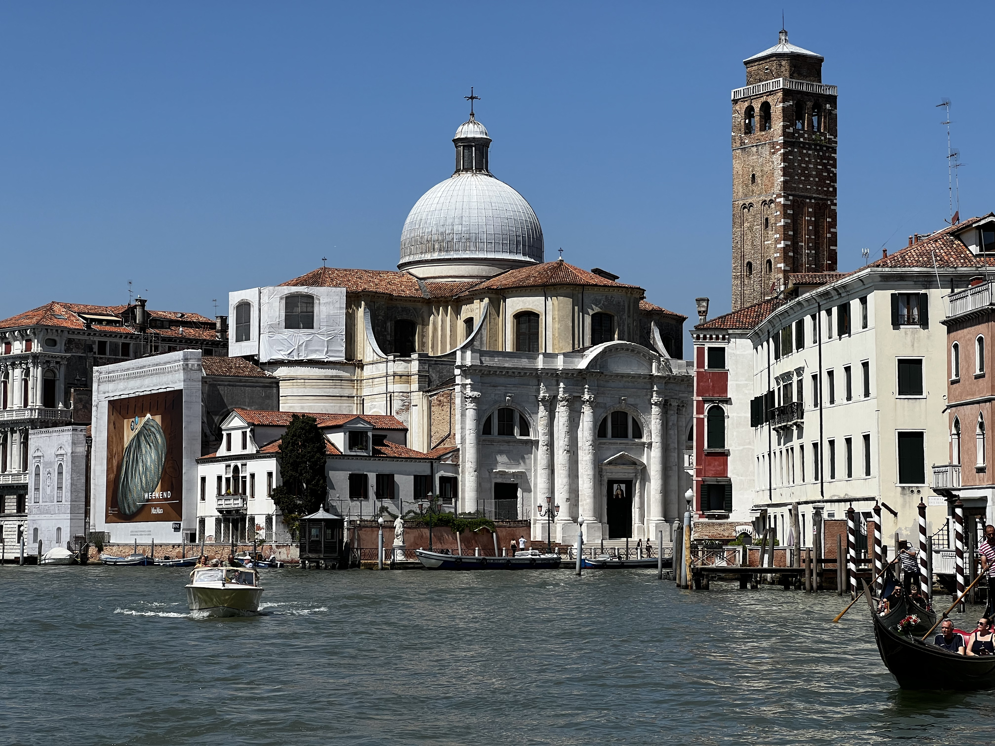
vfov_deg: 19.1
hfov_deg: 25.3
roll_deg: +0.4
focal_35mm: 77
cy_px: 373
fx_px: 2213
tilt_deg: +5.2
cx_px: 498
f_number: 2.8
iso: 32
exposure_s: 1/1193
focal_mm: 9
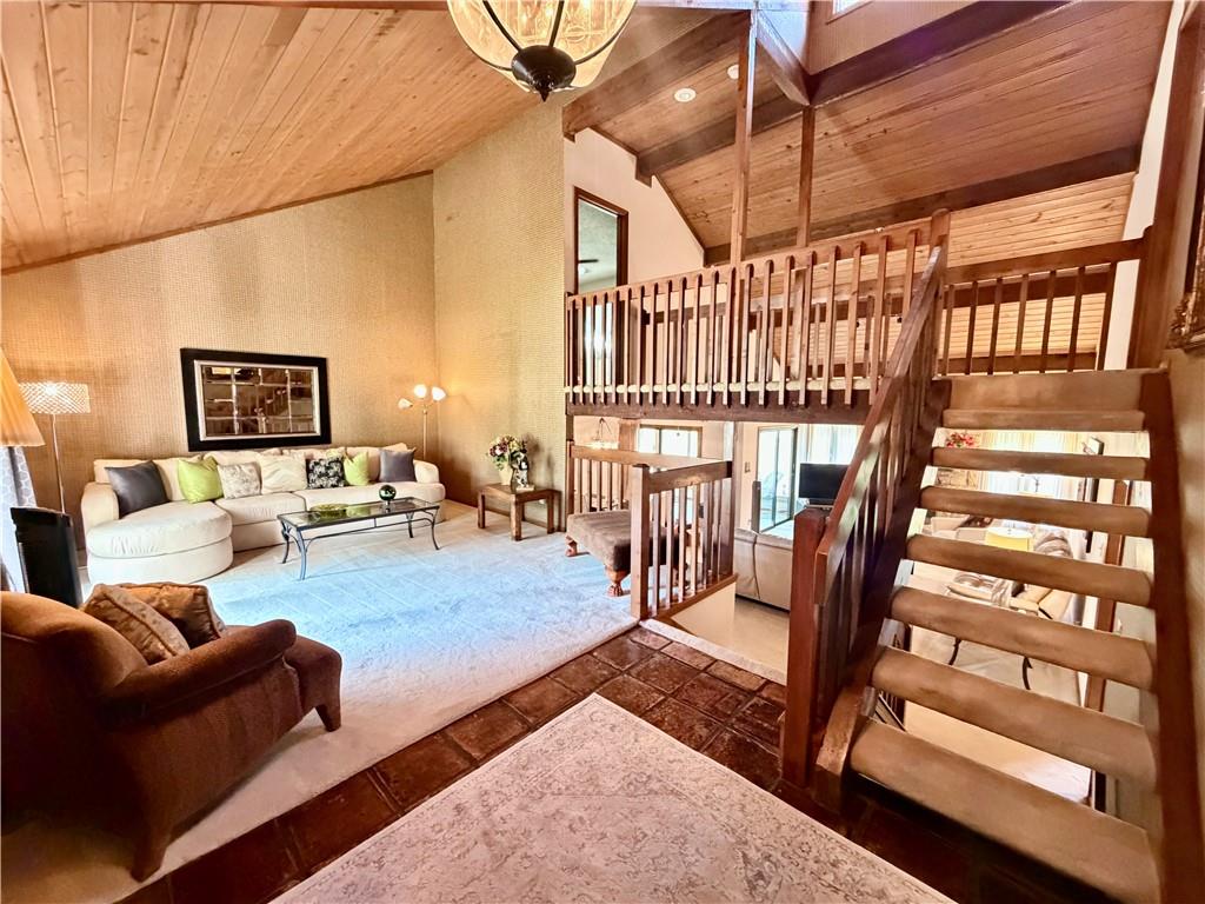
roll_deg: -0.3
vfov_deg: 85.7
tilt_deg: -5.8
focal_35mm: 14
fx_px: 487
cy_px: 452
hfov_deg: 102.1
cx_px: 602
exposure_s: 1/40
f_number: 2.2
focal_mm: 2.22
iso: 1000
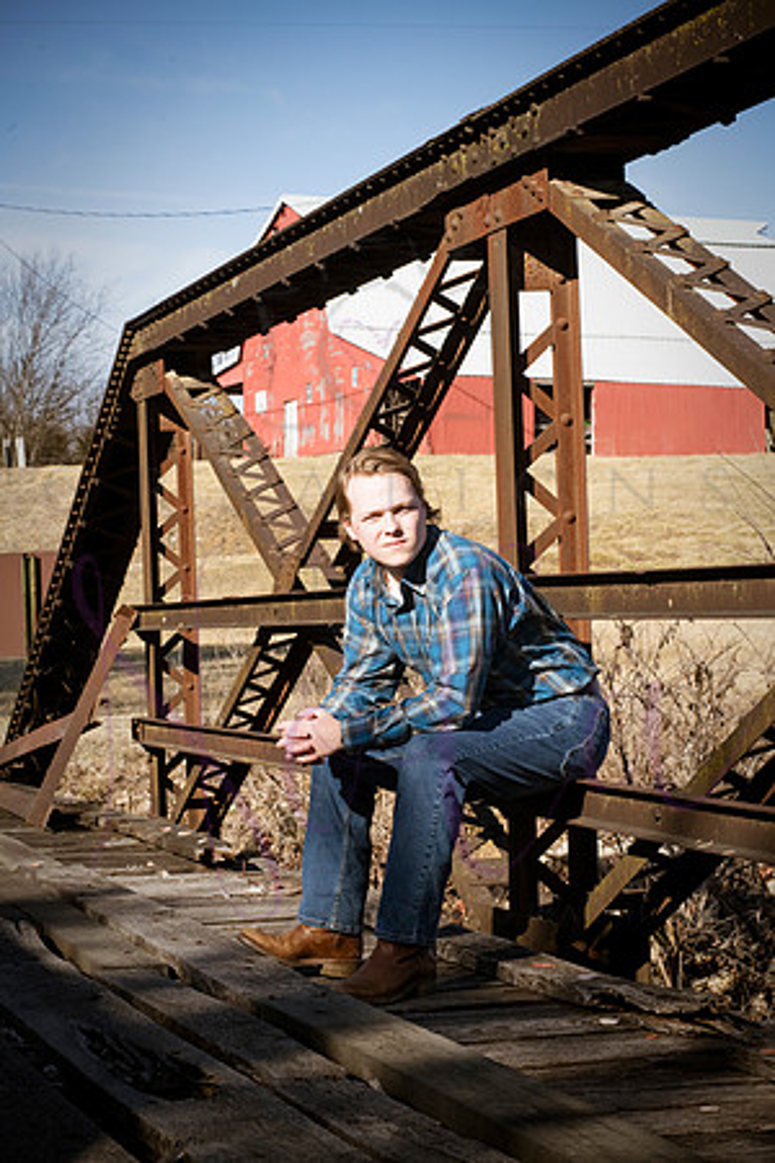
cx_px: 388
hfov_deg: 17.1
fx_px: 2583
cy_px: 582
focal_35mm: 80
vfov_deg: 25.4
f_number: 16
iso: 800
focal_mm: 80
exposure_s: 1/800
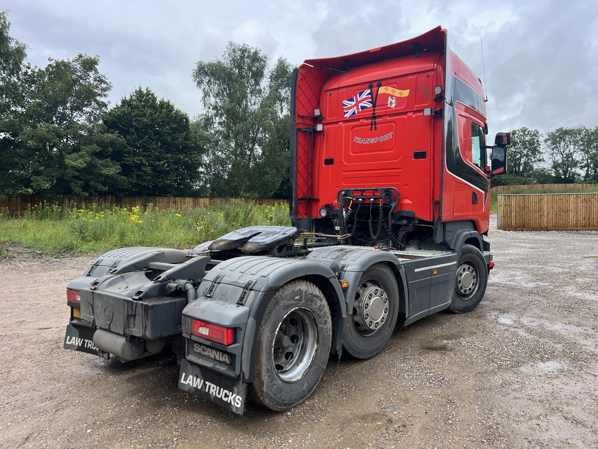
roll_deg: +1.1
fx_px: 449
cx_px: 299
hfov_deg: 67.3
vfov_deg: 53.1
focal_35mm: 26
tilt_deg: -2.1
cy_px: 224
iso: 50
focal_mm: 5.7
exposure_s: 1/1621
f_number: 1.5
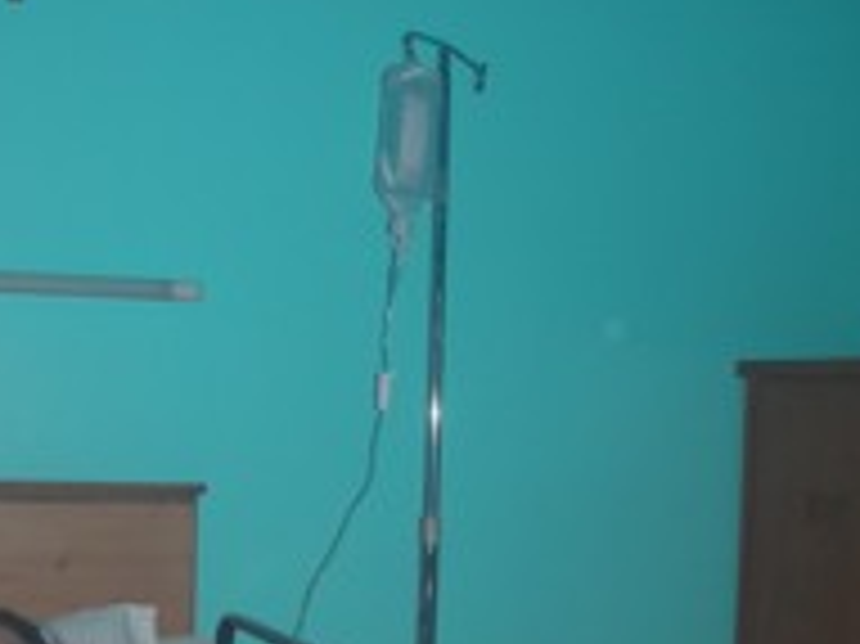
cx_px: 270
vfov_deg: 22.0
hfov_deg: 29.2
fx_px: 1639
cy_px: 477
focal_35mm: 66
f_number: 3
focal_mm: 5.8
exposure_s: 1/60.1
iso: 100
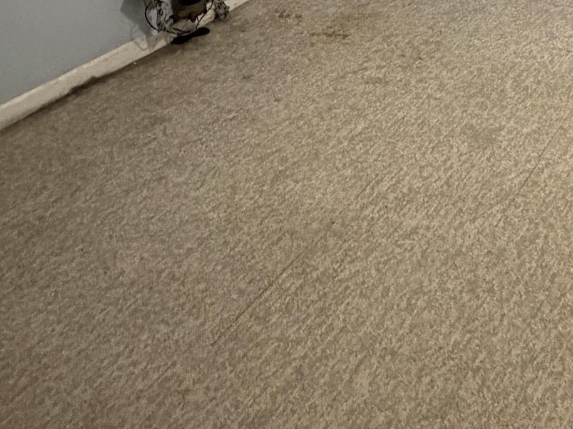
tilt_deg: -9.1
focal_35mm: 47
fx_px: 778
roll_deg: -0.2
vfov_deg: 24.6
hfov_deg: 38.9
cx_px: 457
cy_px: -197
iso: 800
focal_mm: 2.22
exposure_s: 1/60
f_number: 2.2
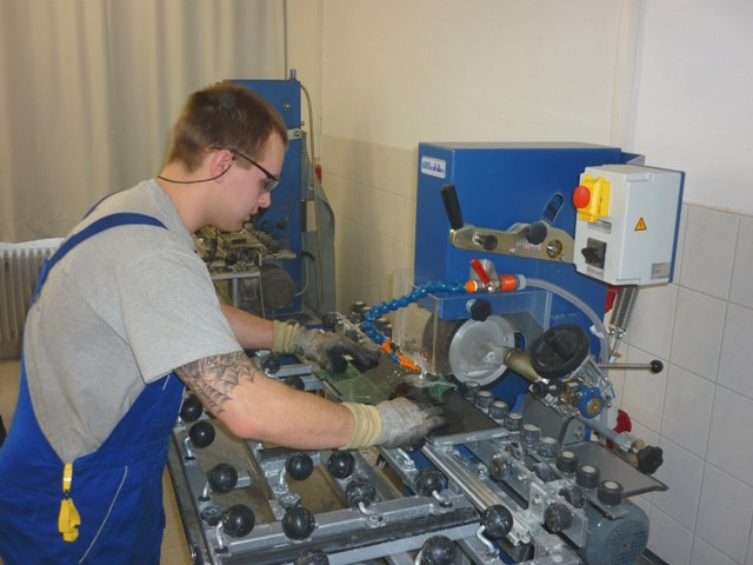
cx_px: 376
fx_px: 718
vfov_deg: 42.9
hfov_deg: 55.4
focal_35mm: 33
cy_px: 282
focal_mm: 5.5
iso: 100
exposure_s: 1/30
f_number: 2.8
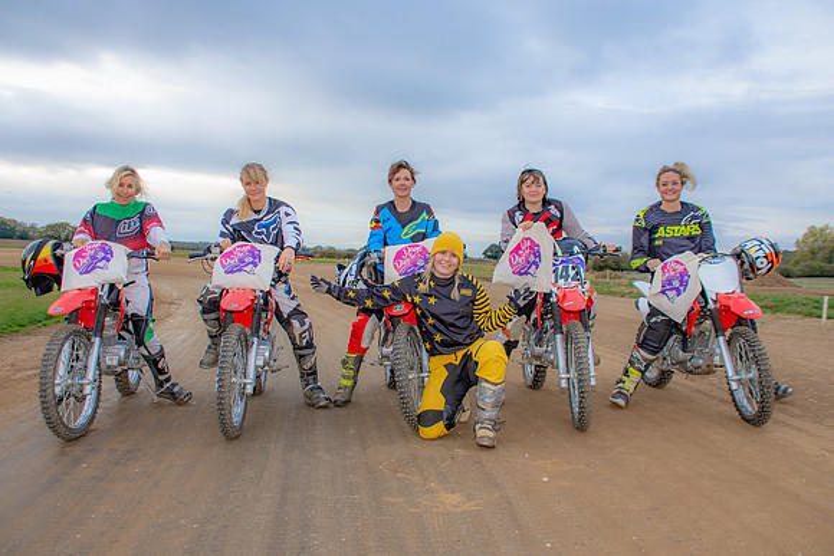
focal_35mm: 30
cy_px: 274
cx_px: 414
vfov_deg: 43.8
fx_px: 693
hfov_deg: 62.1
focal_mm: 18
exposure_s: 1/250
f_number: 5
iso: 400
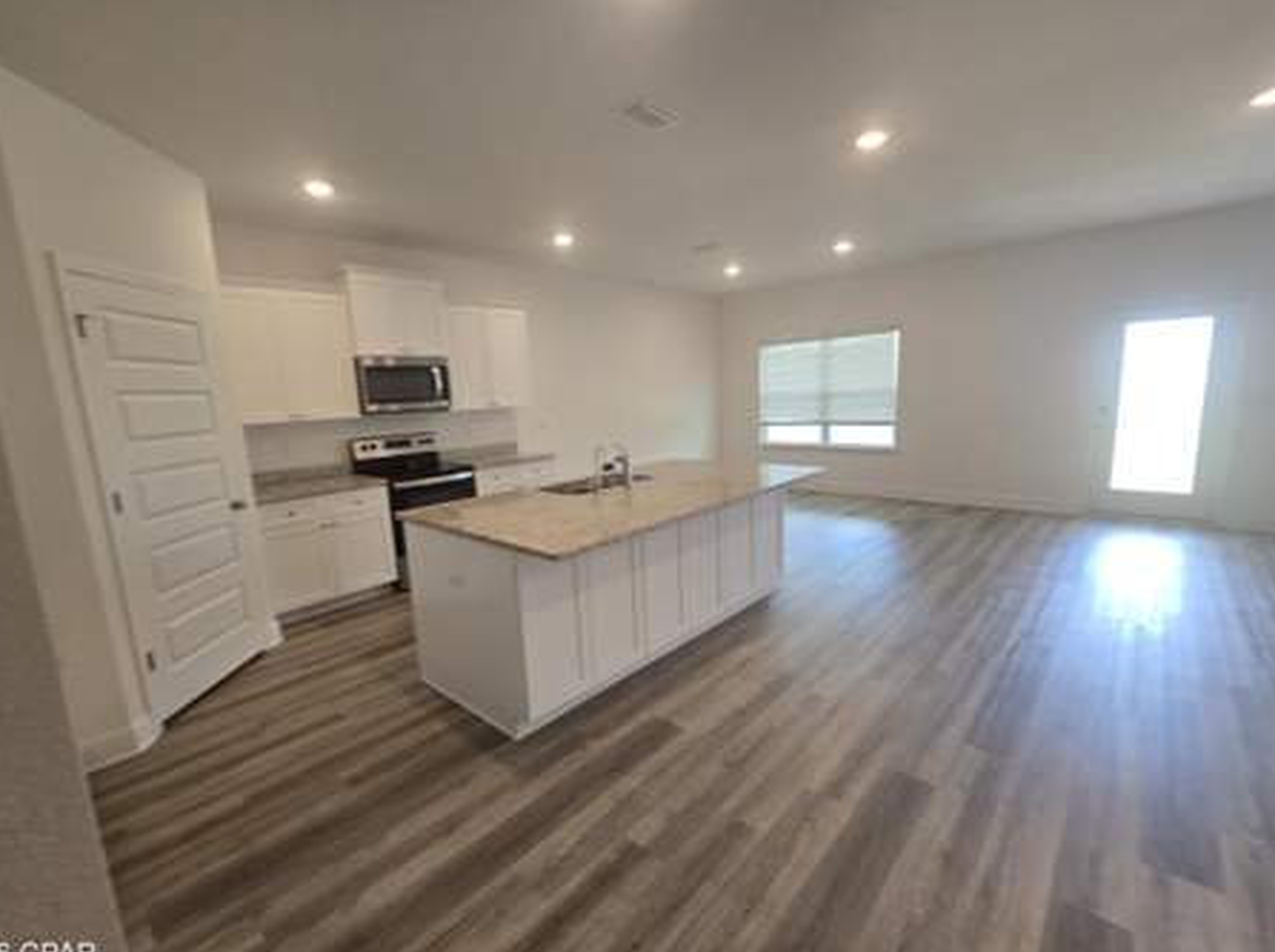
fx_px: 515
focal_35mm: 14
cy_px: 485
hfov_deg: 102.1
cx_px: 609
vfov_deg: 85.5
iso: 80
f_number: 2.2
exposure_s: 1/60
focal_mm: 2.2
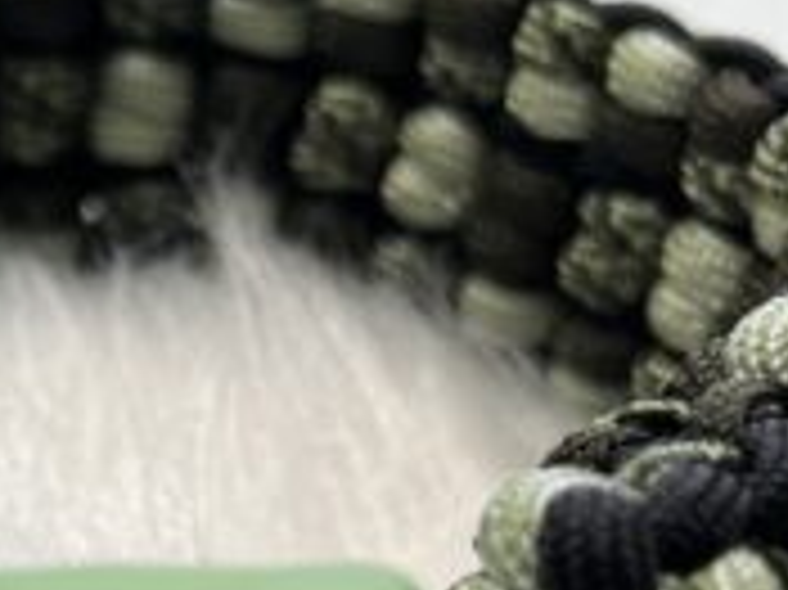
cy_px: 680
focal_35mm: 89
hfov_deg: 20.8
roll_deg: +1.2
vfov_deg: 16.0
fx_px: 2025
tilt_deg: -33.0
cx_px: -113
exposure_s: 1/122
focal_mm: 5.1
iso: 50
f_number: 1.6
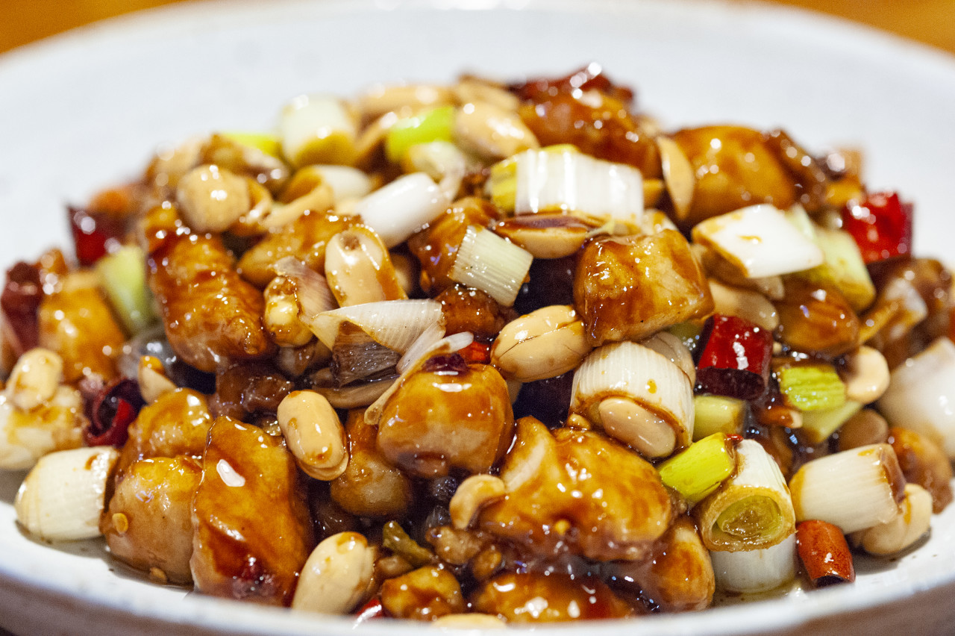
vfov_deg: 13.0
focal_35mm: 105
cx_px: 478
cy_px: 318
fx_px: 2784
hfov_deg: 19.5
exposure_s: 1/60
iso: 6400
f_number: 5.6
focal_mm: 105
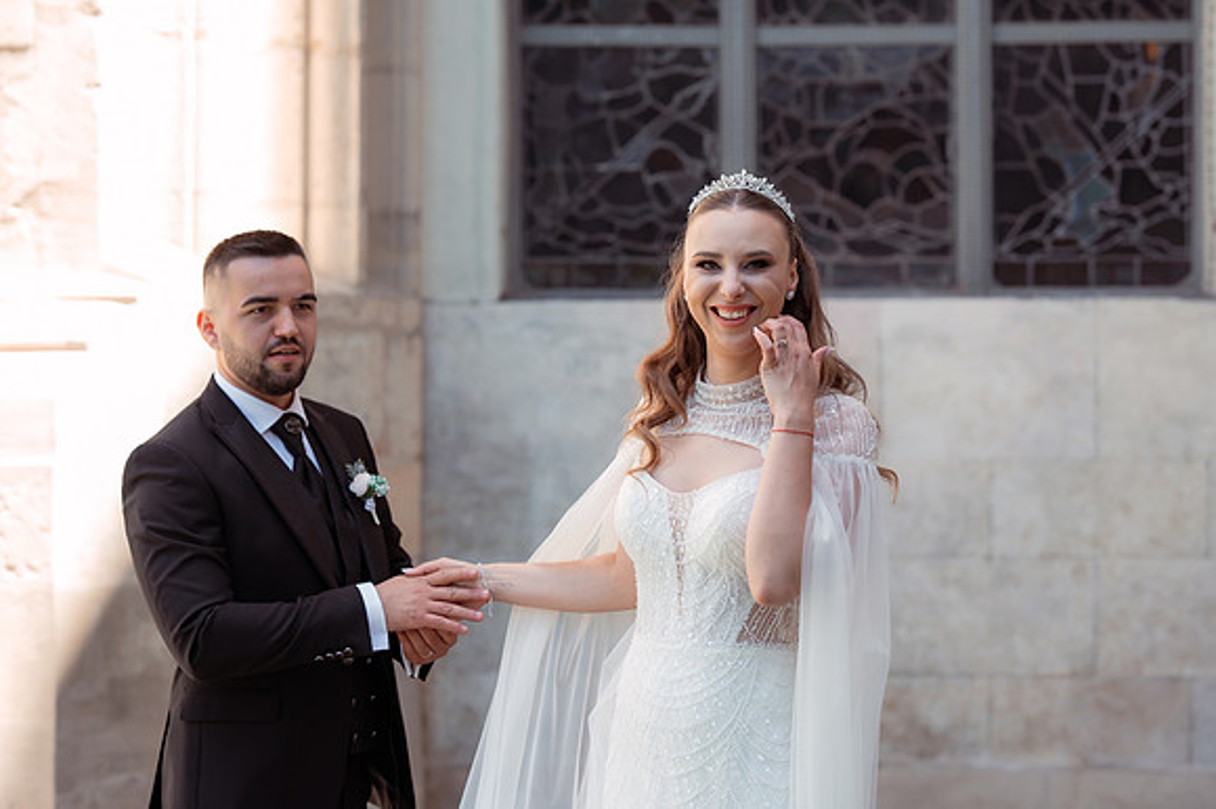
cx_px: 608
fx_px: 2869
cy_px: 404
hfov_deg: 23.9
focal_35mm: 85
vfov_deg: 16.1
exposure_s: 1/320
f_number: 3.5
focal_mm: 85
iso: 200
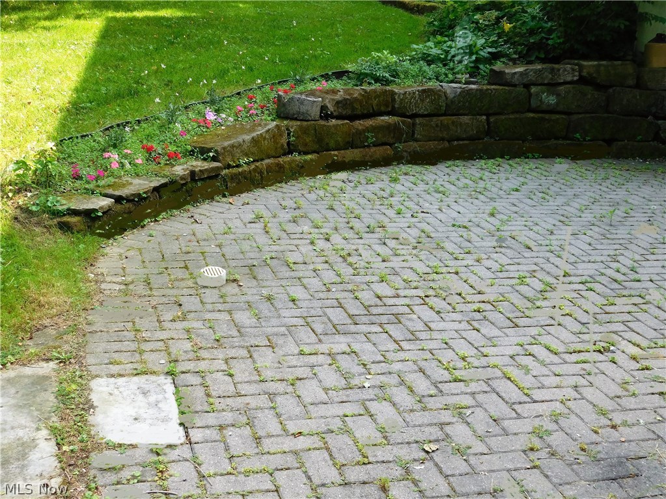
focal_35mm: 45
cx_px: 333
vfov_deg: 32.2
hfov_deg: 42.1
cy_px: 250
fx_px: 866
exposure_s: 1/200
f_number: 3.7
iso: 125
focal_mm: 8
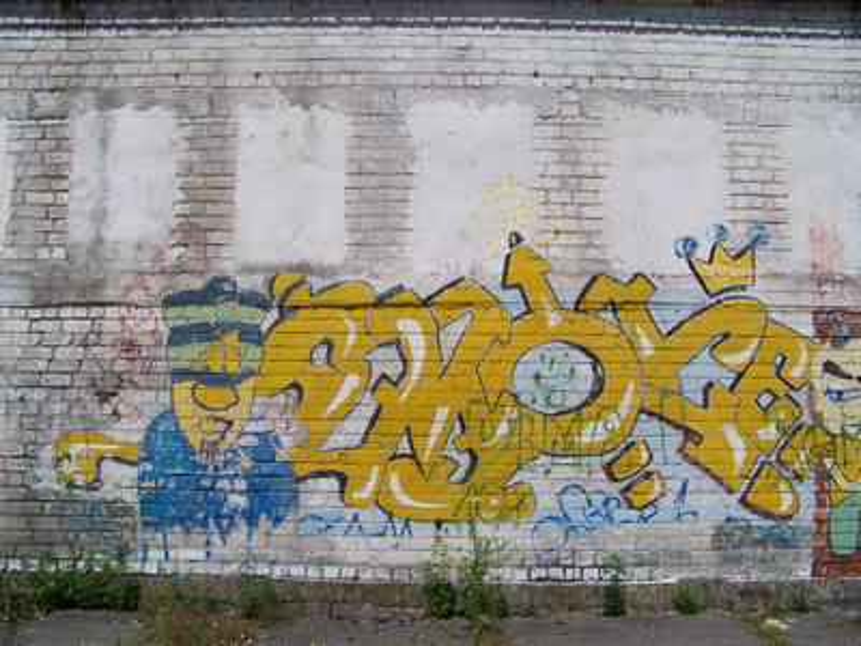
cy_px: 323
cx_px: 430
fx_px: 895
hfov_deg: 51.4
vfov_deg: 39.7
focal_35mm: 36
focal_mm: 5.85
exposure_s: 1/1250
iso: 64
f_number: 4
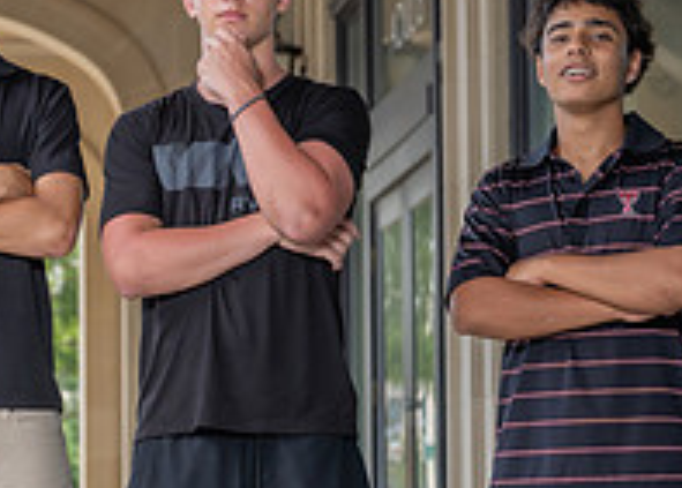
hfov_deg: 11.8
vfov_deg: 8.6
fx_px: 3256
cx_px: -55
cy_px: 369
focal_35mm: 168
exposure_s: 1/400
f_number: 3.2
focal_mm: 50
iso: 125
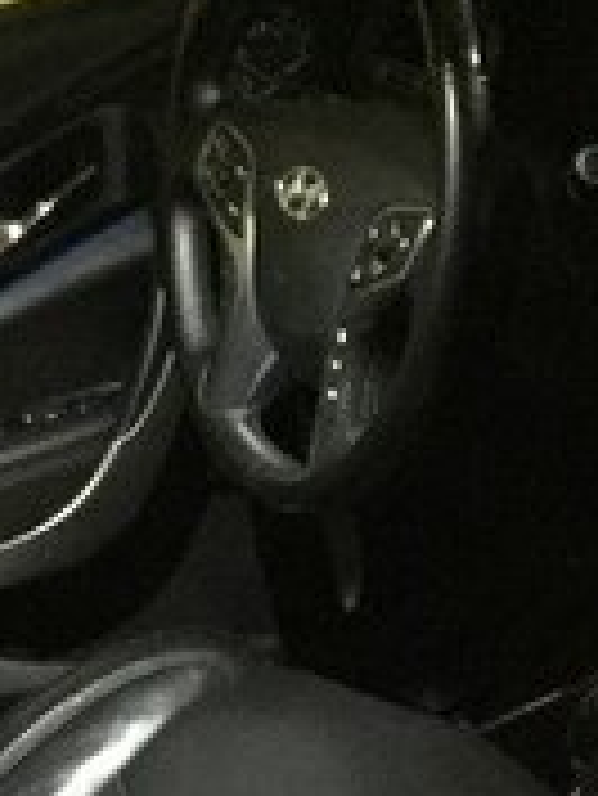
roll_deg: +10.9
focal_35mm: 108
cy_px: 915
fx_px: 2485
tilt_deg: -30.5
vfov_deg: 17.5
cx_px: 899
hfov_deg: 13.0
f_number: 2.2
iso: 400
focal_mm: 4.15
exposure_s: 1/4
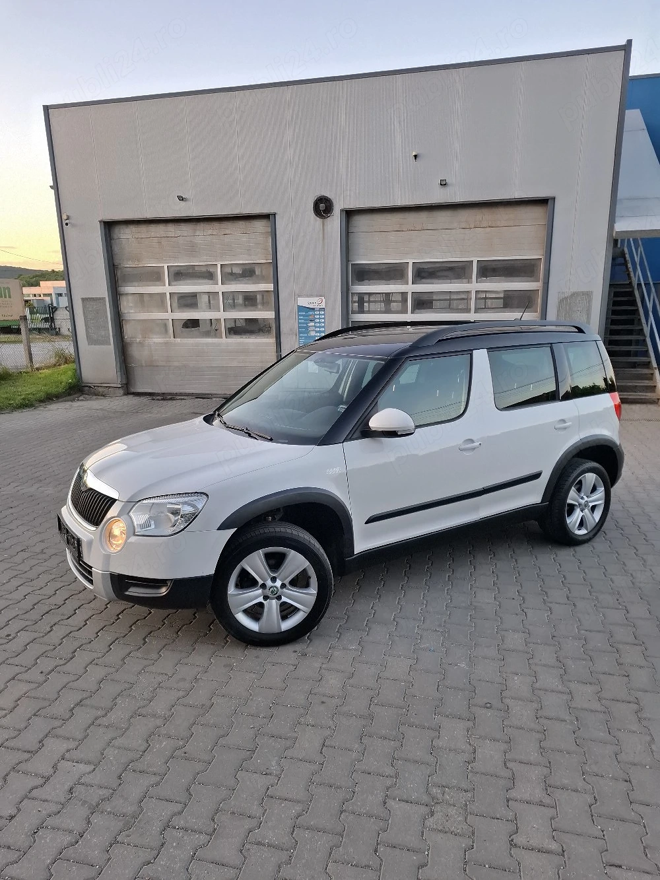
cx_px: 330
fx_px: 585
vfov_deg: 73.9
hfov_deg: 58.9
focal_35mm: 23
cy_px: 440
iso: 50
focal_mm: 5.54
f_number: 1.8
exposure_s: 1/114
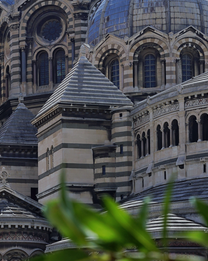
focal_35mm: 139
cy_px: 31
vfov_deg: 13.7
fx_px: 1070
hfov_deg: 11.0
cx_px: 24
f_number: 14
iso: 100
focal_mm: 55
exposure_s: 1/125
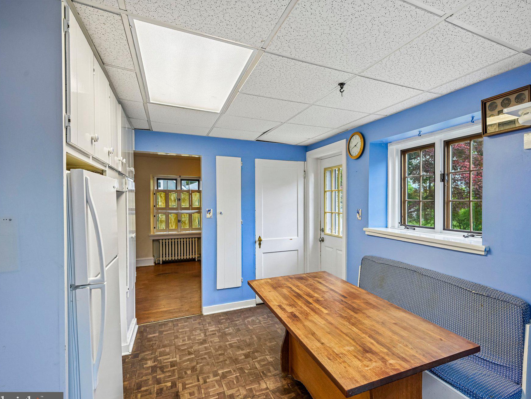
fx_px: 276
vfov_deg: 71.6
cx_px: 307
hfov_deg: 87.1
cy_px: 207
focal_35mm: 18
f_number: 8
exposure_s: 1/13
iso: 400
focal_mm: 16
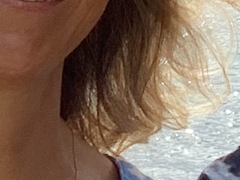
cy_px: 40
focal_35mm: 290
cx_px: 194
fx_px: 2011
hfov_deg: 6.8
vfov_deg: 5.1
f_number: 2.4
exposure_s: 1/533
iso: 16
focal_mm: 6
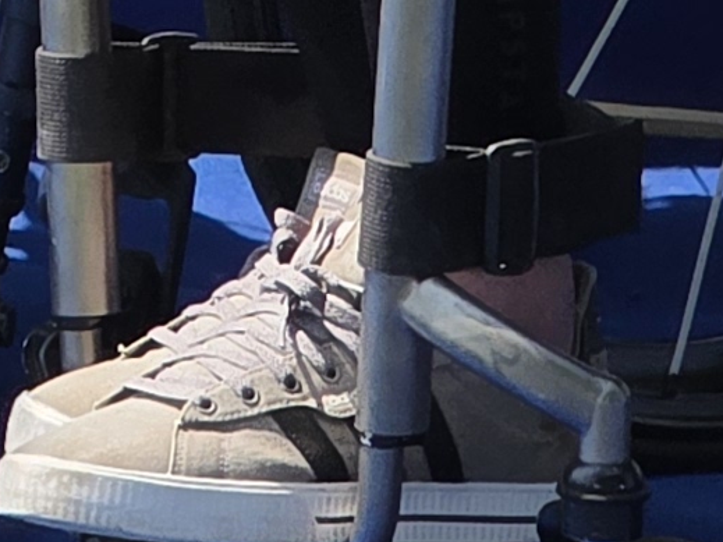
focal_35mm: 532
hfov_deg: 3.7
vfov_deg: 2.8
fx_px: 11109
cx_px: -405
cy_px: -1077
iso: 50
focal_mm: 7.9
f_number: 2.4
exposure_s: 1/1314
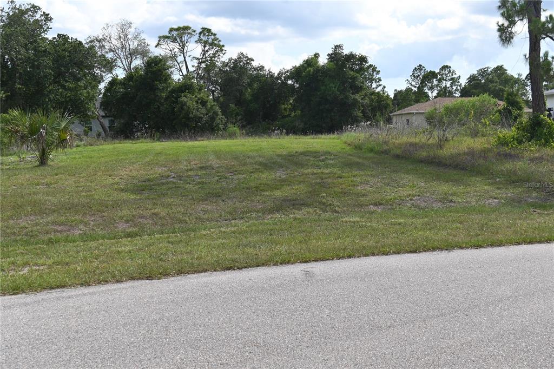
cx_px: 277
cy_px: 184
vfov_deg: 31.9
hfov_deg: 46.4
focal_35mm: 42
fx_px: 646
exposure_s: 1/320
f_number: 7.1
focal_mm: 28
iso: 100
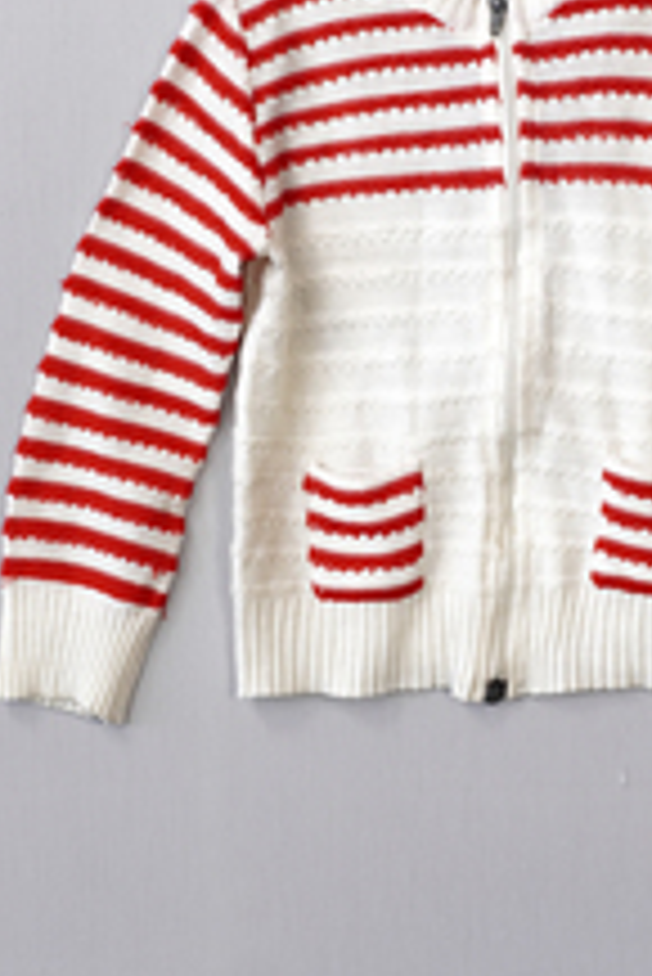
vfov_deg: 23.6
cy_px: 416
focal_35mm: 86
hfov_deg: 15.8
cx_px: 506
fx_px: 2332
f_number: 6.3
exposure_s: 1/50
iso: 320
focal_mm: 32
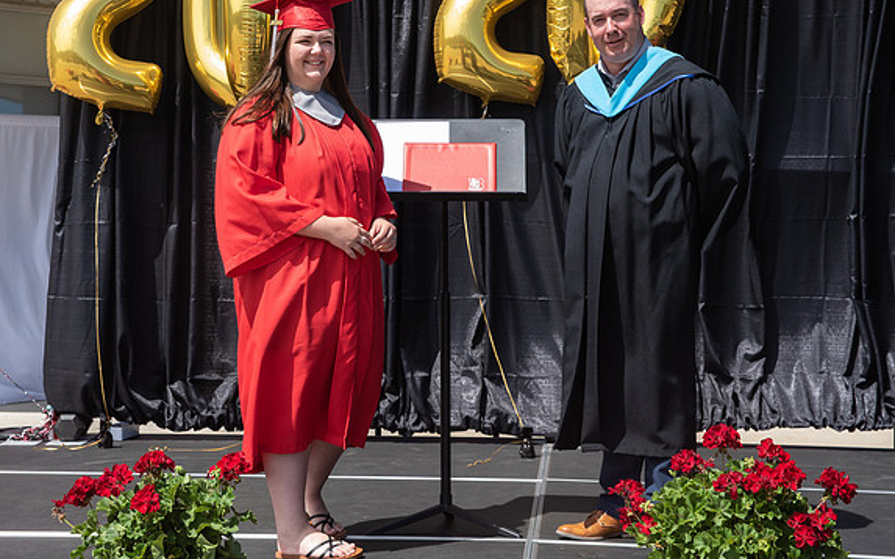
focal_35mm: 71
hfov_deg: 28.9
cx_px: 346
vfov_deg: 18.3
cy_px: 215
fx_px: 1732
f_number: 5.6
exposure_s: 1/1000
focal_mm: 56
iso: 500
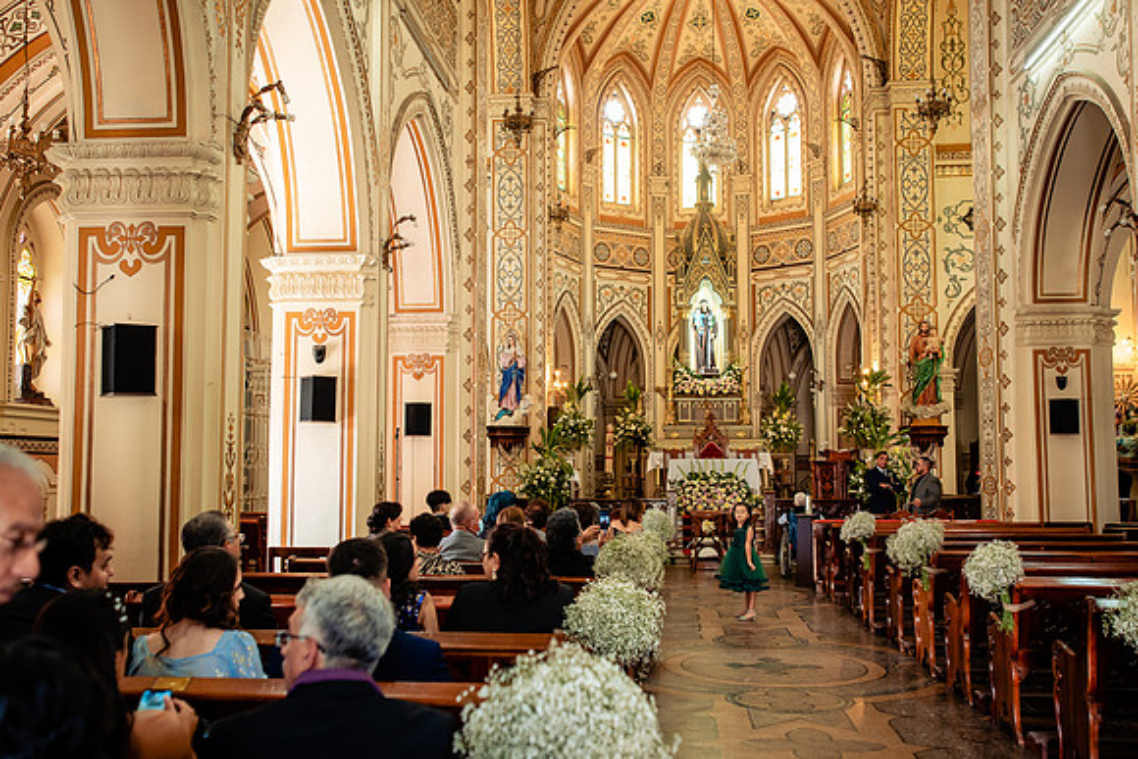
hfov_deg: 52.1
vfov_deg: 36.1
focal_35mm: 37
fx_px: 1164
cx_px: 569
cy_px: 380
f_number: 3.5
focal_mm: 35
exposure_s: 1/80
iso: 800
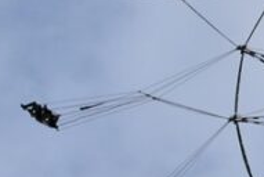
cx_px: 406
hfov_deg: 8.6
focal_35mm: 233
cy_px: 157
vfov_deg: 5.9
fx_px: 1709
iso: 200
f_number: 10
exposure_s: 1/400
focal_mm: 29
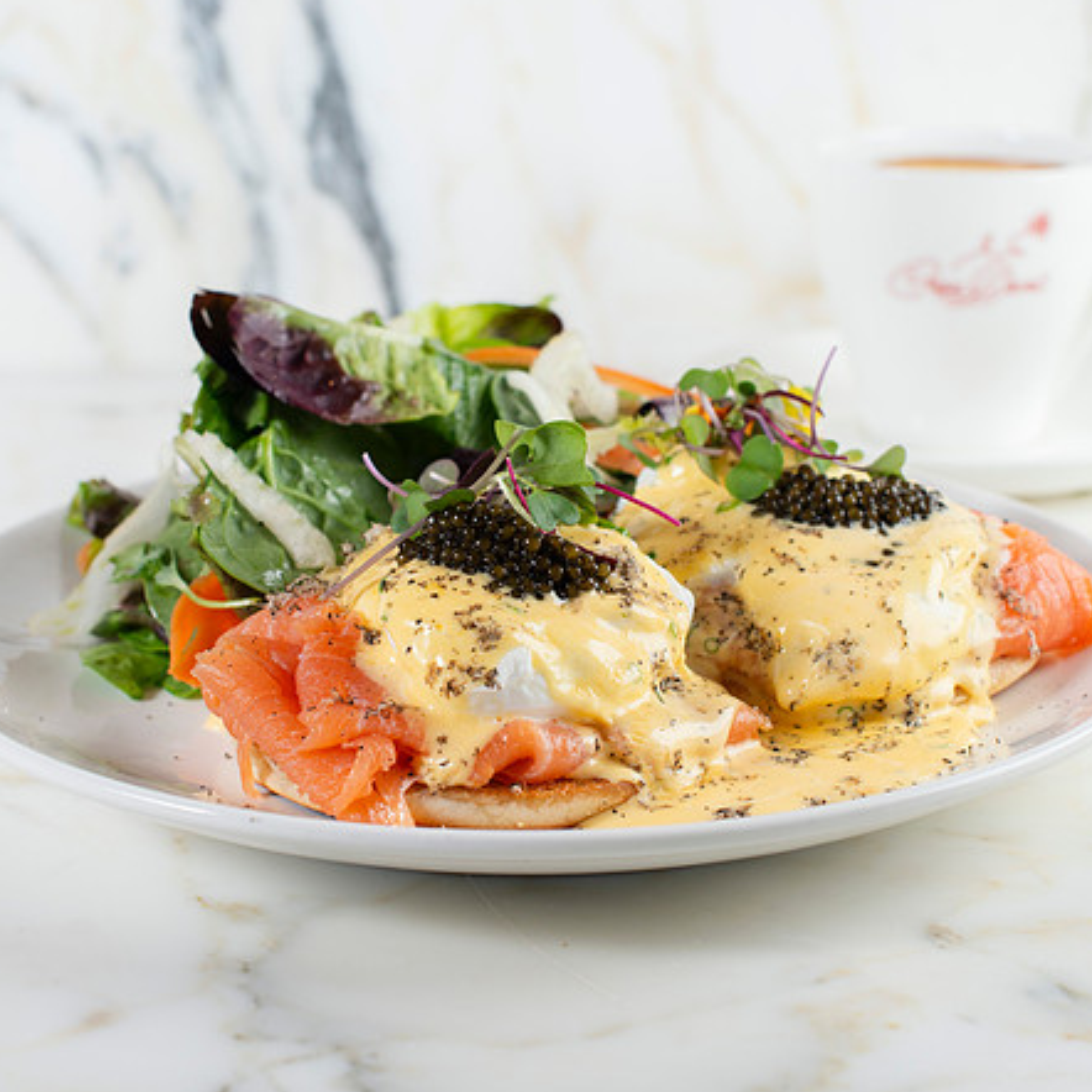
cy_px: 551
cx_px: 530
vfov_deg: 25.7
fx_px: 2391
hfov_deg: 25.7
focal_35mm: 67
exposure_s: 1/200
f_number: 6.3
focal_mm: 50
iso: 200
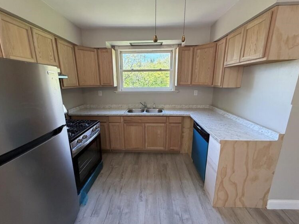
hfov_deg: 98.2
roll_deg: +0.6
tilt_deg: -14.3
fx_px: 130
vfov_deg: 81.7
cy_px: 111
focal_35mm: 15
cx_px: 147
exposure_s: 1/120
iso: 250
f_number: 2.2
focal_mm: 2.22
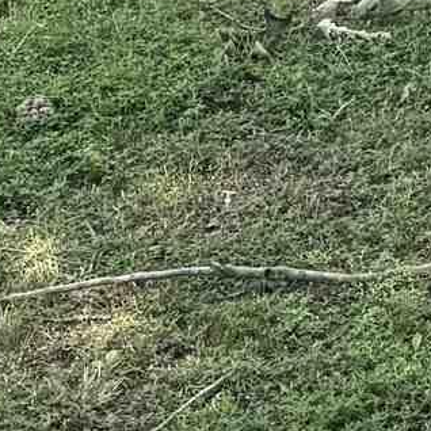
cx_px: 1197
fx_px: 2888
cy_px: -846
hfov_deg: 7.7
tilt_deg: -6.0
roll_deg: -2.1
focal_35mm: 205
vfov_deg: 7.5
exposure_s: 1/1366
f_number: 1.78
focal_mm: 6.76
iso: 80
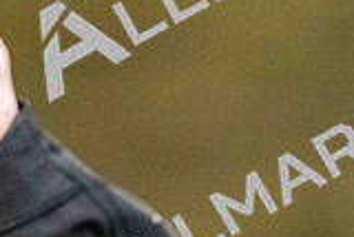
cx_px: 162
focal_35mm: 2170
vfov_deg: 0.6
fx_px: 21357
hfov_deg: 0.9
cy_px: 426
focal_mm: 600
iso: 10000
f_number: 4
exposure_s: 1/2500
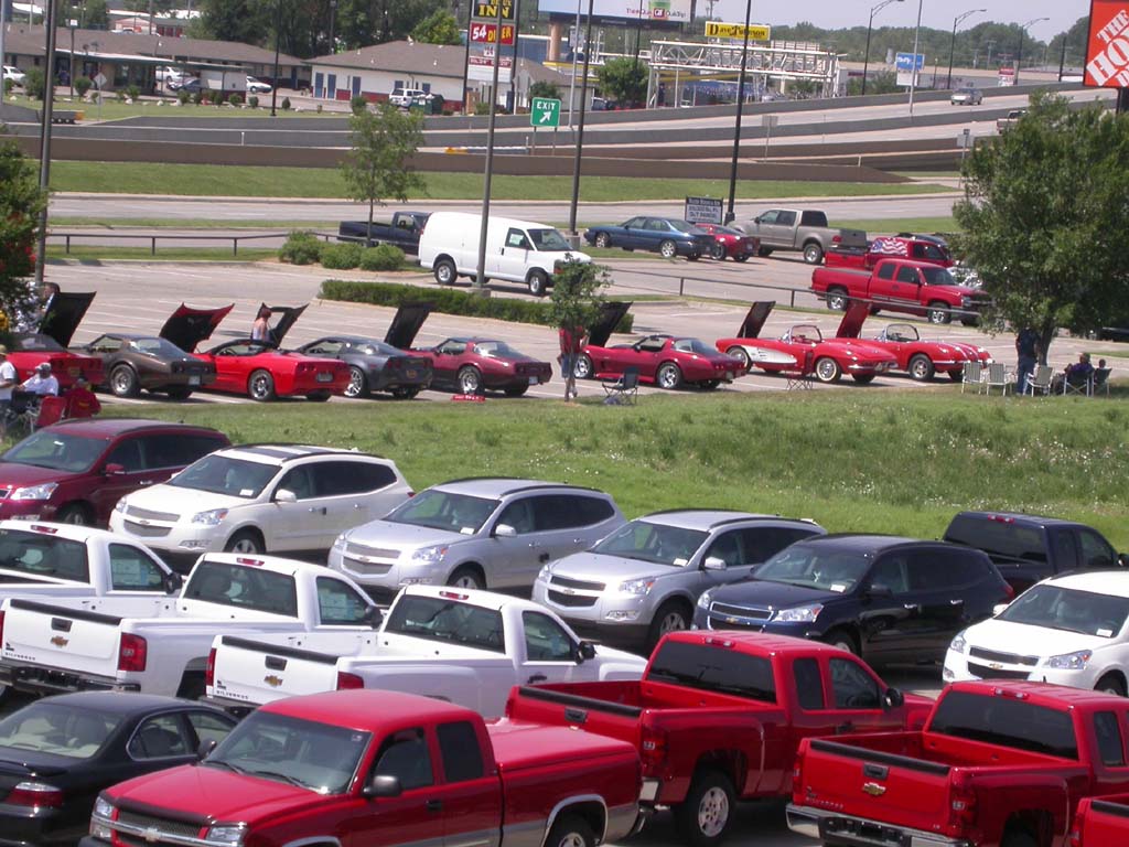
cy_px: 424
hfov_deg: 12.8
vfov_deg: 9.6
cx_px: 564
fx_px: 5023
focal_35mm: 154
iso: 100
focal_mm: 32
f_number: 7.3
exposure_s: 1/357
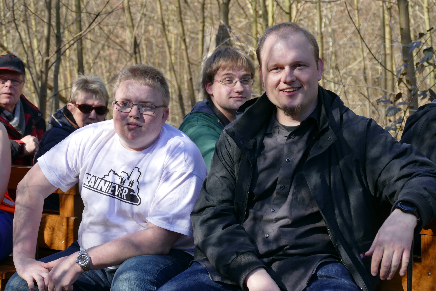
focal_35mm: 104
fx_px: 1259
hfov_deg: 19.6
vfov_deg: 13.2
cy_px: 146
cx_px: 218
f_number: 3.8
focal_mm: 37.79
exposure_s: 1/160
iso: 125
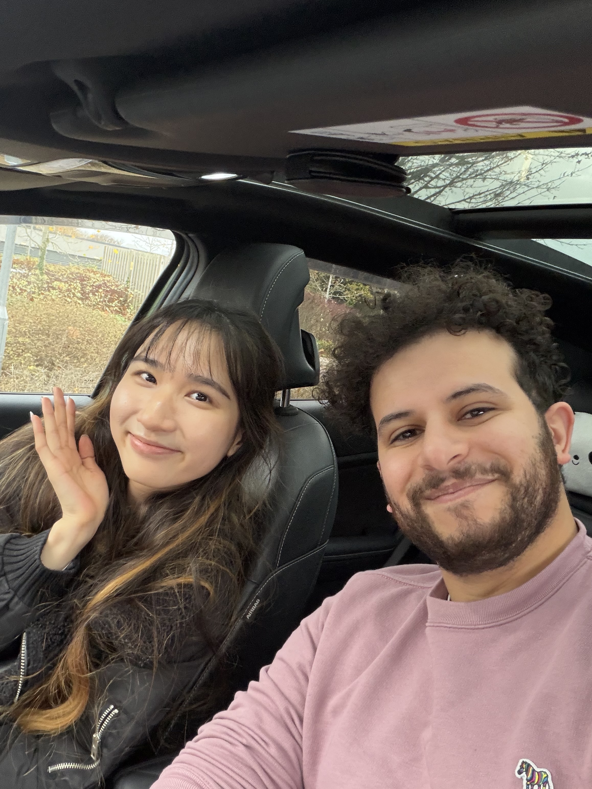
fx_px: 684
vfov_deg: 60.0
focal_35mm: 30
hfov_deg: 46.8
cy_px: 394
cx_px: 296
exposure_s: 1/60
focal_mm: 2.71
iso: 160
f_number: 1.9
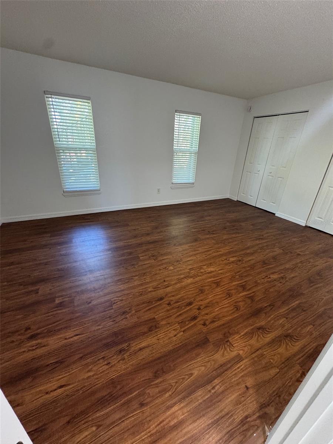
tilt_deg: -24.5
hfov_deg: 85.7
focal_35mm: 14
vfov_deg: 102.1
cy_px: 222
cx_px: 166
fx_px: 180
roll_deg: -2.2
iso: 500
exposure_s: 1/60
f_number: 2.2
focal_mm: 2.22
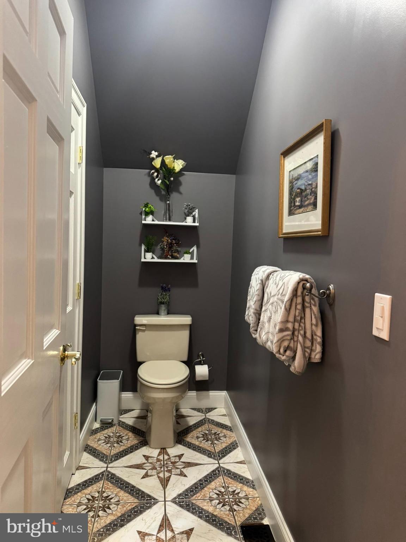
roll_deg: -1.9
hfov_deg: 56.8
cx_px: 203
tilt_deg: -3.4
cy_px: 271
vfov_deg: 71.6
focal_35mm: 24
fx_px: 375
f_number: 1.78
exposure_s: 1/40
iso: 800
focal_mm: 6.76
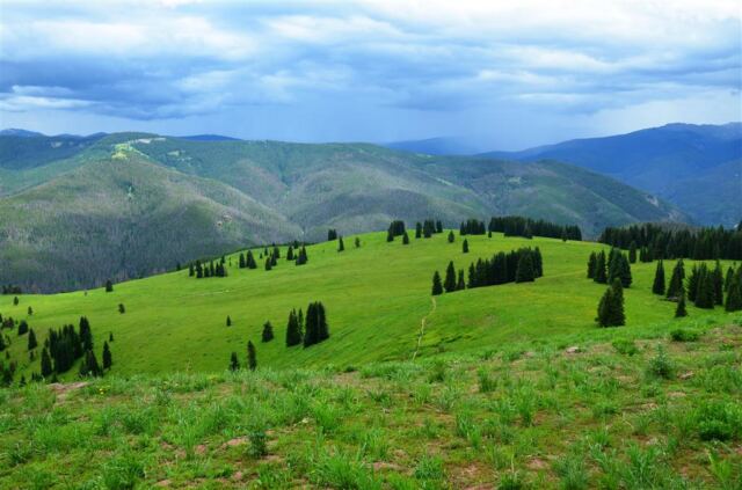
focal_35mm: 33
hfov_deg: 57.4
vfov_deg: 39.7
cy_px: 245
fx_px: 678
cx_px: 371
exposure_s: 1/125
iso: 180
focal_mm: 22
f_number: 11
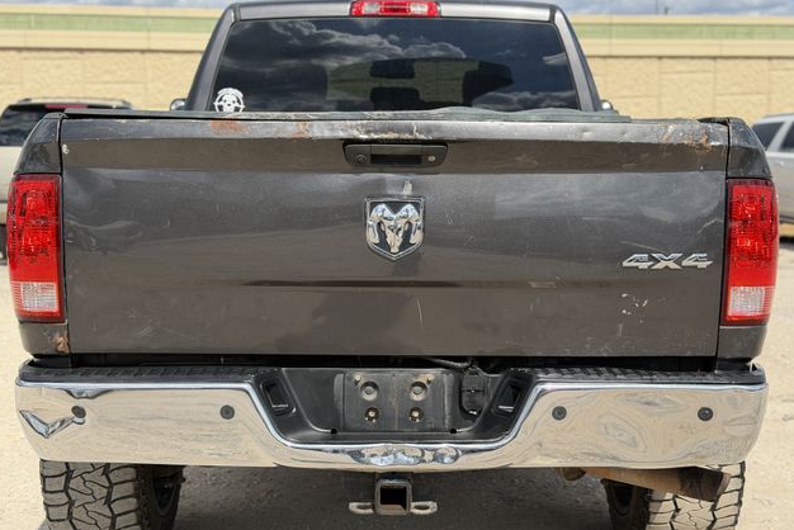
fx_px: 1125
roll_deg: +0.8
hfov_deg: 38.9
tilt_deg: -9.4
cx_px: 393
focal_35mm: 51
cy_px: 285
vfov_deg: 26.5
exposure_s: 1/3704
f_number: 1.78
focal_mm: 6.76
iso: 80
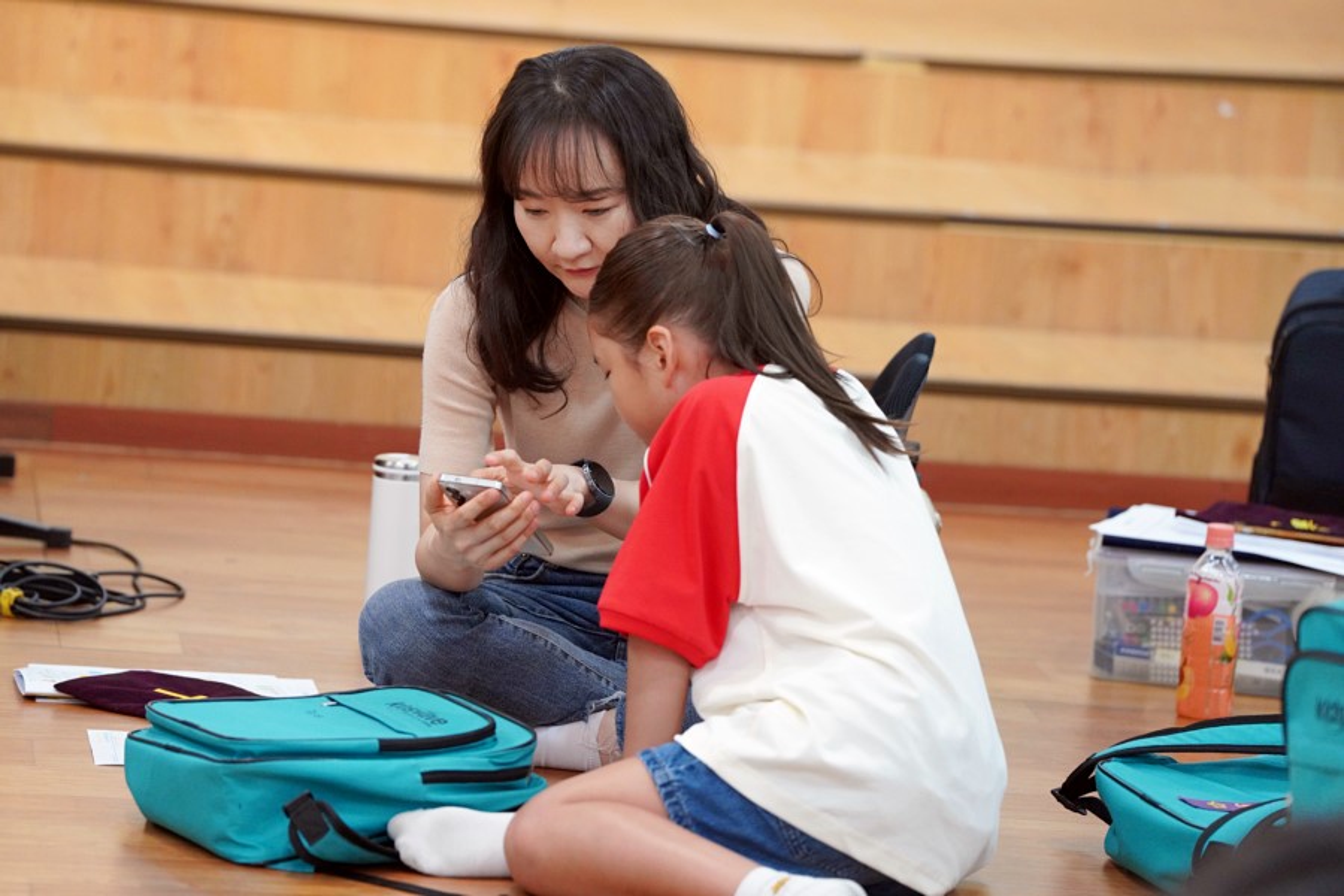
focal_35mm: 200
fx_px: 7466
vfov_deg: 6.9
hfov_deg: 10.3
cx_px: 672
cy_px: 448
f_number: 4
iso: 4000
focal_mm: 200
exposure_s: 1/250
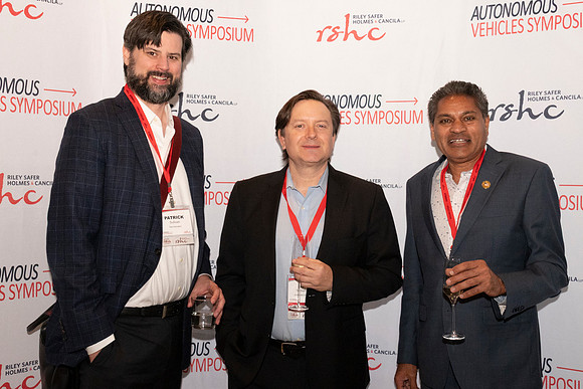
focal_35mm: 44
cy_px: 194
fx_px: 705
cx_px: 281
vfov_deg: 30.9
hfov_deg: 44.9
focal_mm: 28
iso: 2500
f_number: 13
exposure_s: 1/125
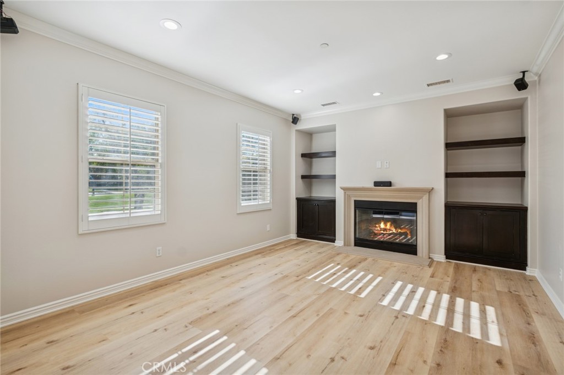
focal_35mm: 16
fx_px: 250
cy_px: 188
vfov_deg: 73.7
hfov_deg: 96.8
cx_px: 282
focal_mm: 16
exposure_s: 1/20
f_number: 9
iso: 125
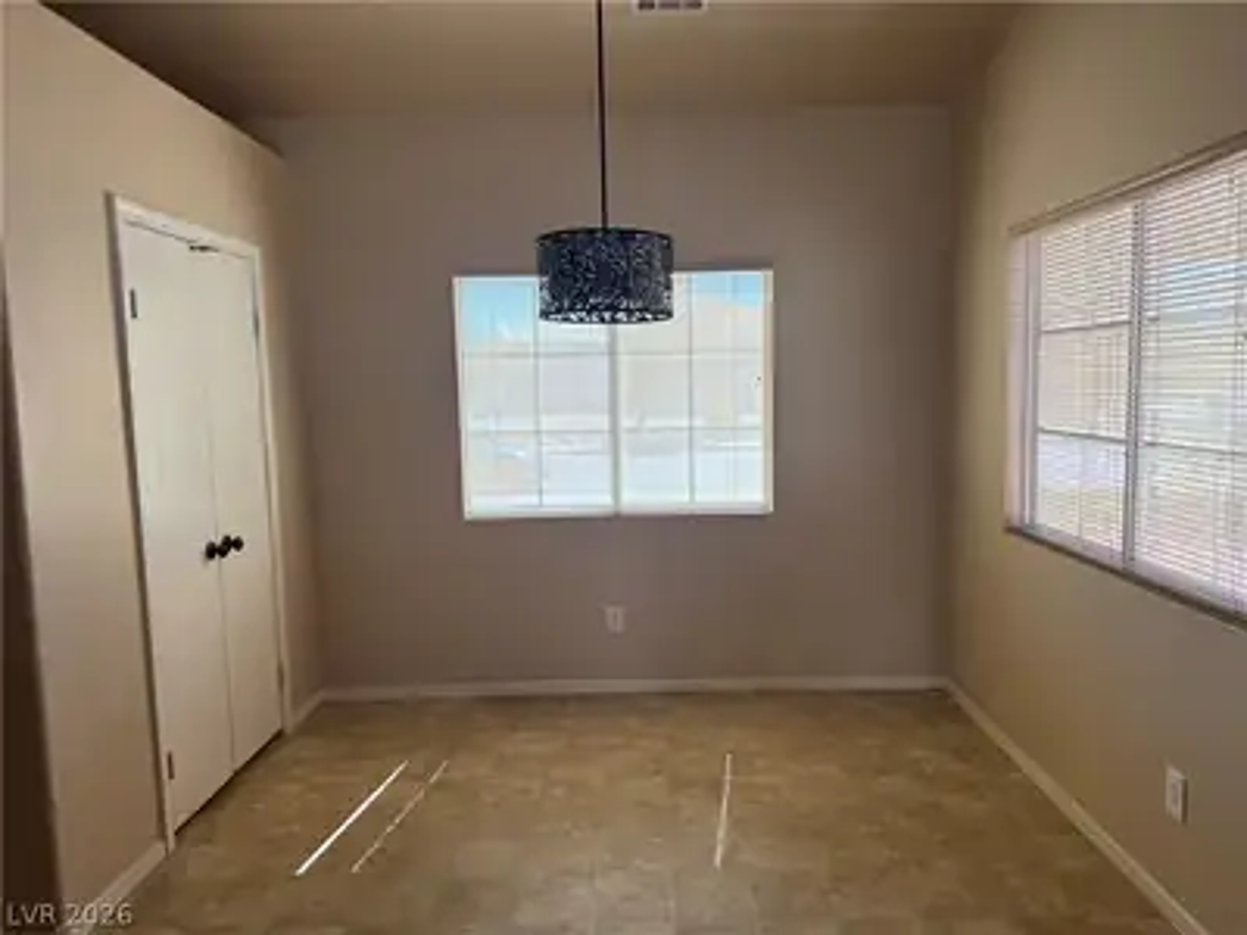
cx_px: 624
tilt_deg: -7.6
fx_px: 865
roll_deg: +2.5
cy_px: 468
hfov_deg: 71.6
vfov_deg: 56.8
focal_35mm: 24
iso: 100
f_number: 1.78
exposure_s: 1/333
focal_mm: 6.76
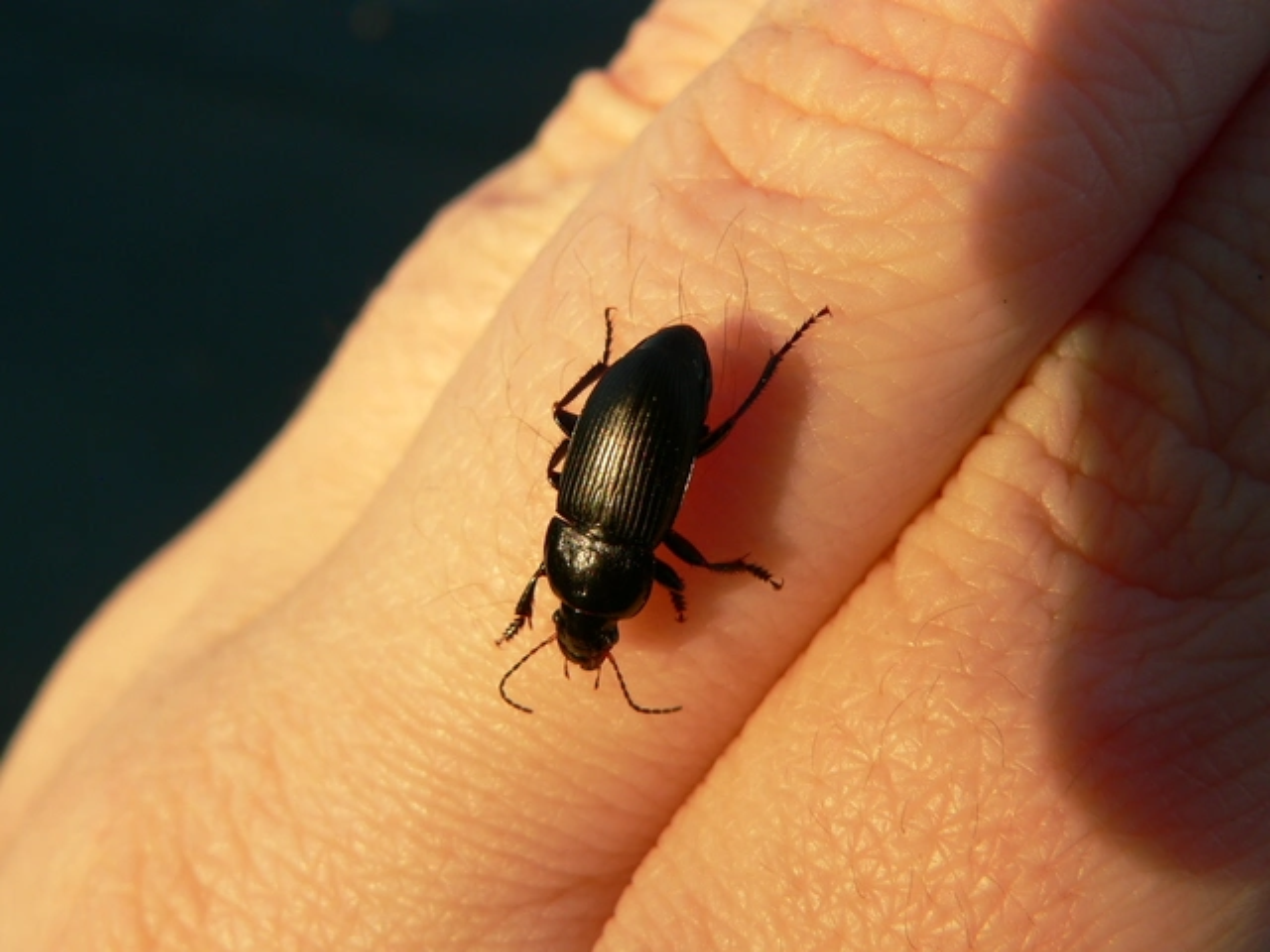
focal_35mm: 50
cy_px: 476
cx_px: 635
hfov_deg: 38.2
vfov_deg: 29.1
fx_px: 1834
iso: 80
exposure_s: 1/200
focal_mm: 8.3
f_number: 4
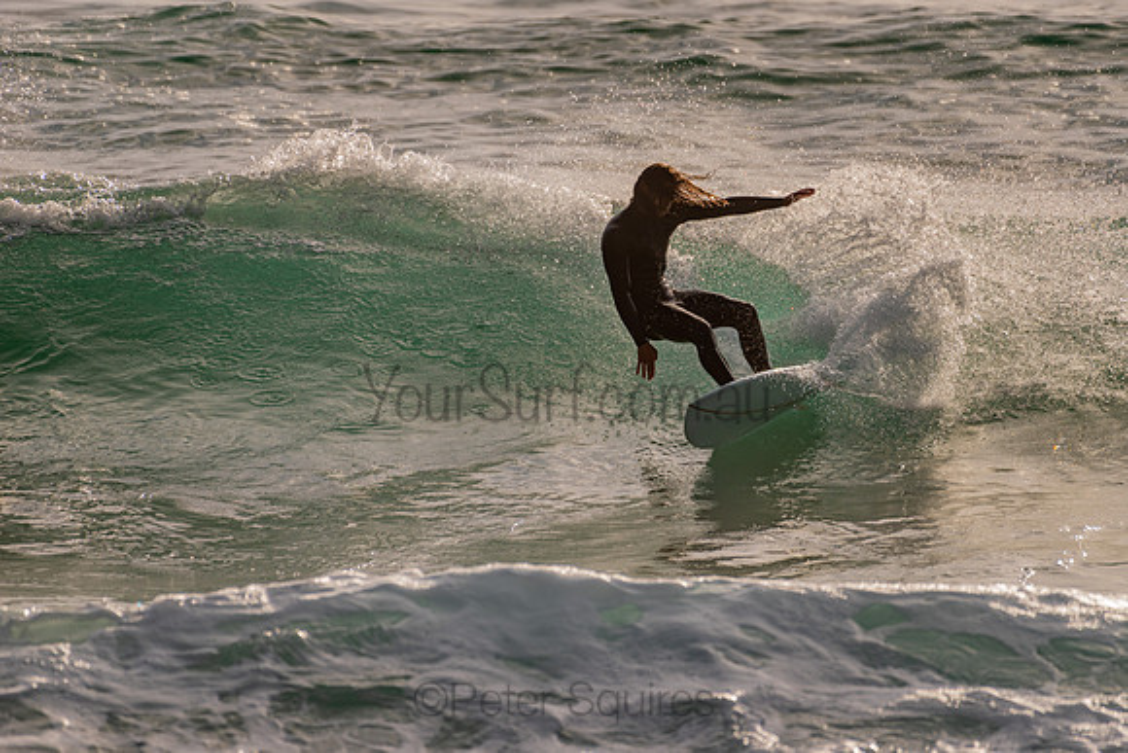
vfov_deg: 2.2
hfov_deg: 3.4
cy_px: 293
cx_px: 689
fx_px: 19208
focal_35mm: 613
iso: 110
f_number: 5.6
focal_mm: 500
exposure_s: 1/2000
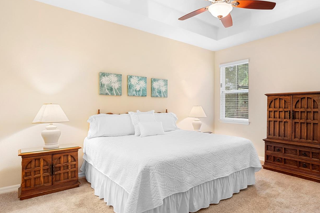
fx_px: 187
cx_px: 188
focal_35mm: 21
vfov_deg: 59.3
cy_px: 120
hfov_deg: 80.5
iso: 800
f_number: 8
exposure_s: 1/3
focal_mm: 16
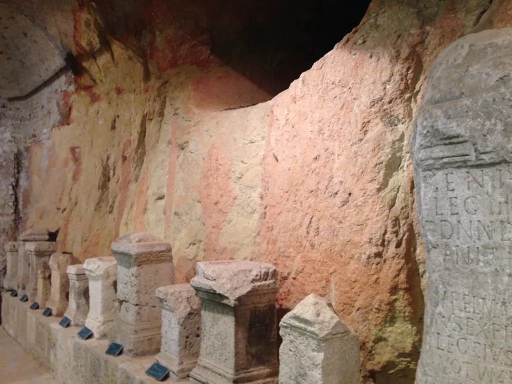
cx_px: 256
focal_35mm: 33
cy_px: 192
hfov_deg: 55.4
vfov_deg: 42.9
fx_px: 488
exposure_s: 1/20
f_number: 2.4
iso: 125
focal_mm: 4.12
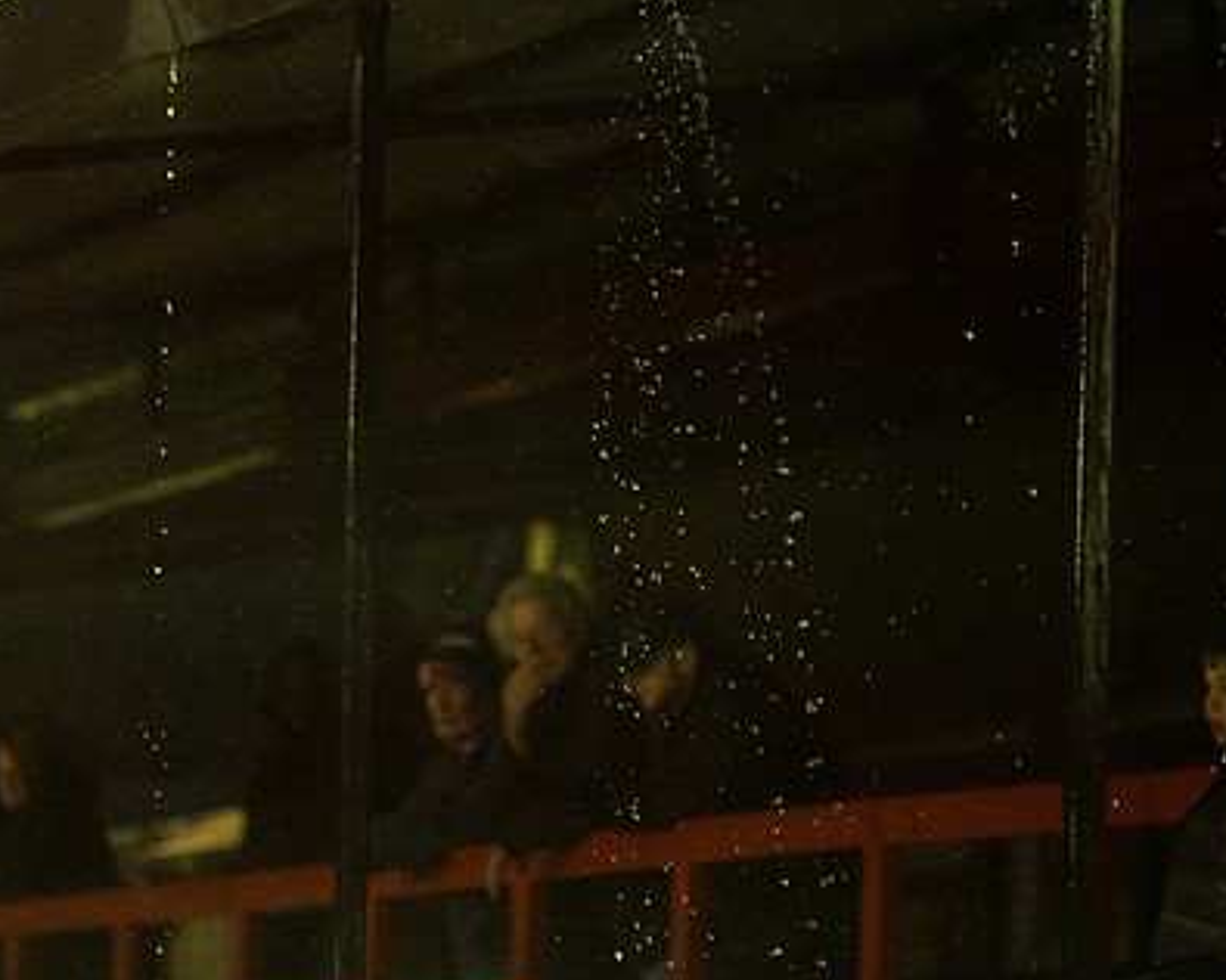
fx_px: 8454
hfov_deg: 8.3
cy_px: 319
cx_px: 532
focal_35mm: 233
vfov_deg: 6.6
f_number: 2.8
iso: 5000
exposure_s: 1/1000
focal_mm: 145
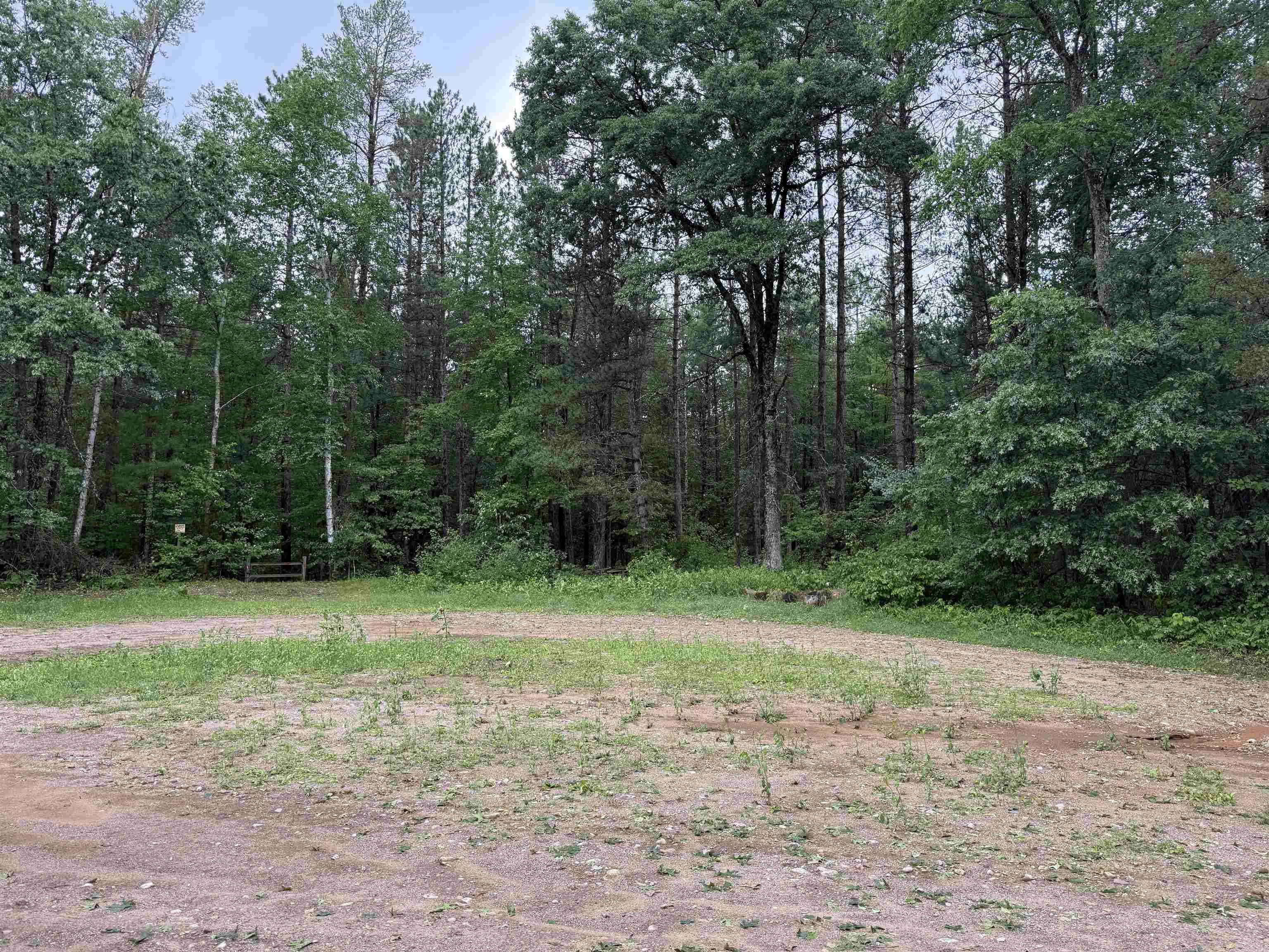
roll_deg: +0.7
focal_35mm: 24
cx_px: 634
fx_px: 880
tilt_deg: +6.3
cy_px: 476
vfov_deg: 56.8
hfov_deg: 71.6
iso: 100
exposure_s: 1/269
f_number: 1.78
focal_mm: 6.76
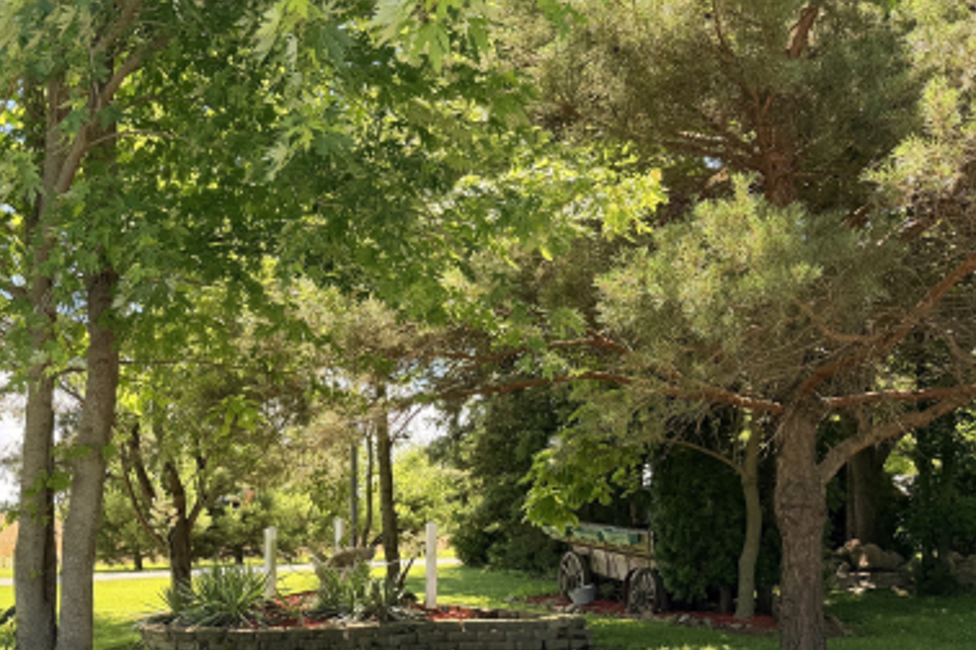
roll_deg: +0.7
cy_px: 580
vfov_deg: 29.3
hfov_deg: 43.3
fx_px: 1193
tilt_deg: -3.4
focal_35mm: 44
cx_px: 265
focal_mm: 6.76
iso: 100
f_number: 1.78
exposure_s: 1/677
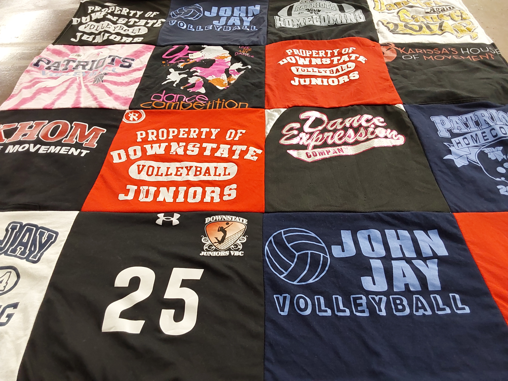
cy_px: 190
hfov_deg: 63.4
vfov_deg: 49.7
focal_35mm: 28
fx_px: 411
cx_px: 254
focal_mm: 2.91
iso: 160
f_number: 1.9
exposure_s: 1/50
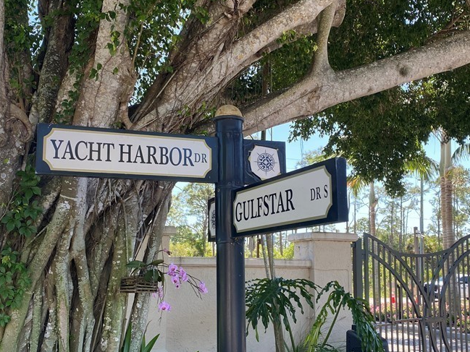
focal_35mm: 41
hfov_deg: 45.8
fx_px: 557
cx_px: 246
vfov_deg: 35.1
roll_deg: -0.9
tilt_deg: +7.6
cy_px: 180
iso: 32
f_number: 1.8
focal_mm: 4.25
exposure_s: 1/385
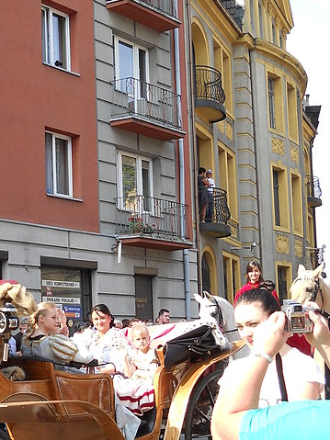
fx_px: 979
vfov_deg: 25.3
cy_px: 257
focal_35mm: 77
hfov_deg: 18.8
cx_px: 32
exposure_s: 1/320
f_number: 3.1
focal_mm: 6.72
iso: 80
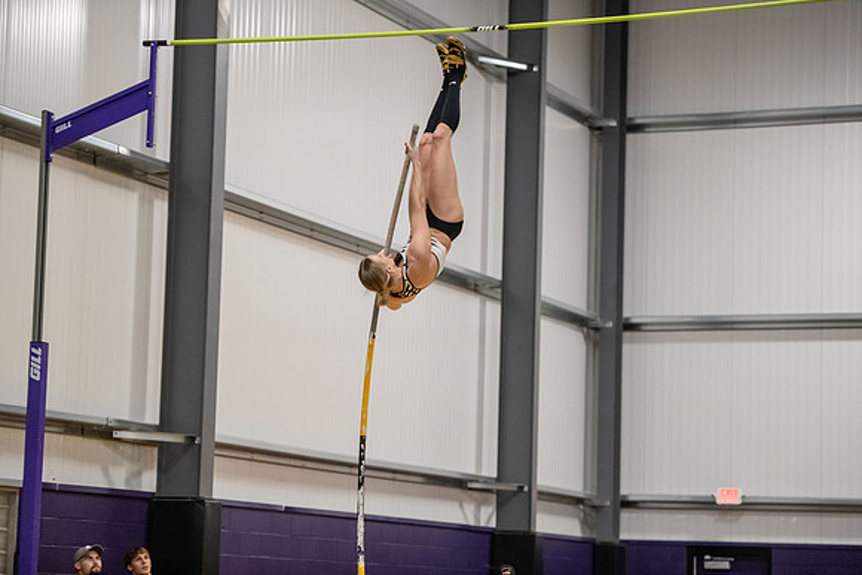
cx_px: 431
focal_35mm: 110
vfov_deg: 12.5
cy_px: 288
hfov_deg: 18.6
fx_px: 2634
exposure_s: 1/800
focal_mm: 110
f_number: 2.8
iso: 6400
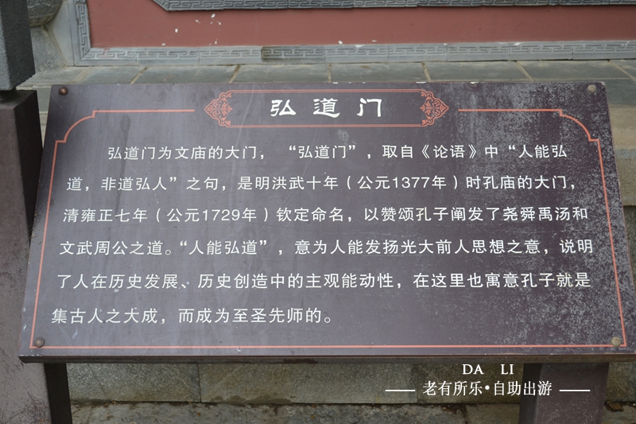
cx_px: 318
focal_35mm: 51
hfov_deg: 38.9
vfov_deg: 26.5
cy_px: 212
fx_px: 901
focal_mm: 34
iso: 250
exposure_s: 1/125
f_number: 5.6
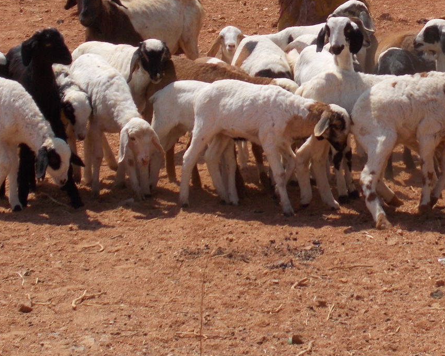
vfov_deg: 8.2
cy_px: 9
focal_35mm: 188
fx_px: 2477
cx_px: 267
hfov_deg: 10.3
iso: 80
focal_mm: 15.4
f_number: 6.3
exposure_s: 1/400
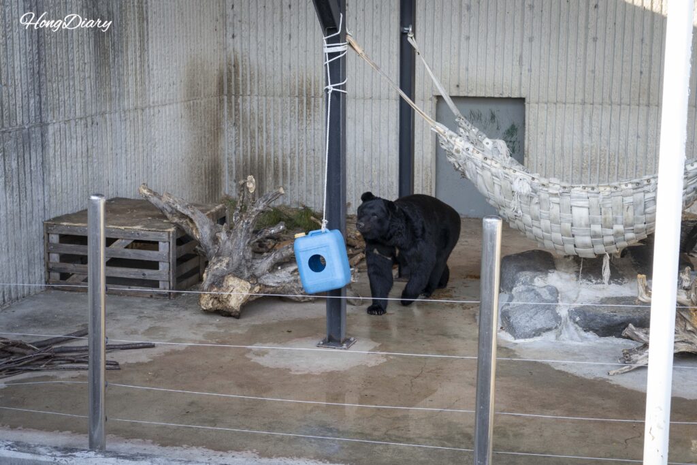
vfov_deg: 22.6
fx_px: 1162
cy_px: 232
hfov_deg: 33.4
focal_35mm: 60
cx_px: 348
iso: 1000
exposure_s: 1/160
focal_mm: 60
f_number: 5.6
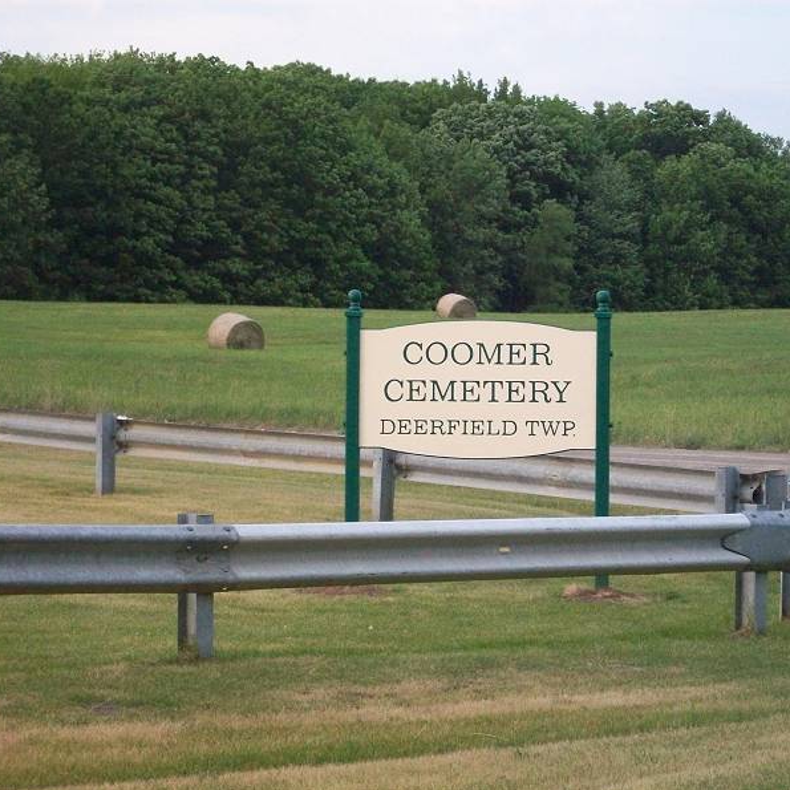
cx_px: 453
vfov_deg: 13.2
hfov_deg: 13.2
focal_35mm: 132
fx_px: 3408
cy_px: 397
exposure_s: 1/257
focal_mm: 18.6
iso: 244
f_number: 5.2
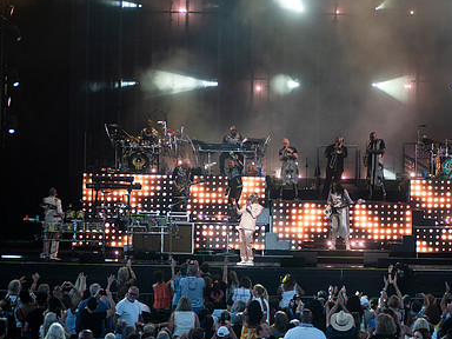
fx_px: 1711
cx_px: 333
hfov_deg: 15.0
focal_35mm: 131
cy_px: 151
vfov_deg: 11.3
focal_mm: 80
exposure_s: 1/640
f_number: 3.2
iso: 1000
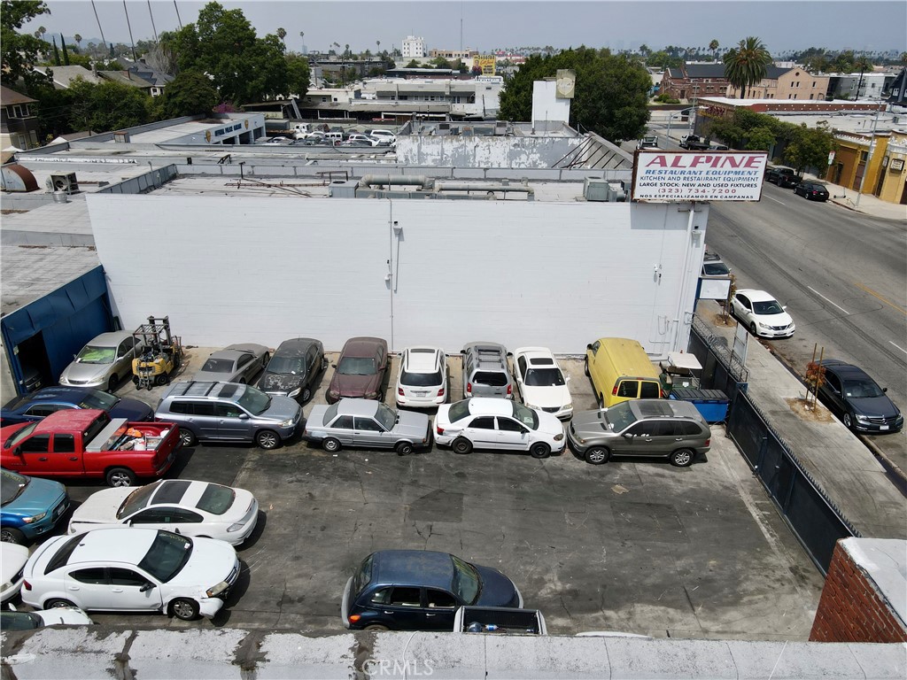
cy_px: 340
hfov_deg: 71.6
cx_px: 454
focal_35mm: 24
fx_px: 629
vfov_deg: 56.8
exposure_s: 1/1000
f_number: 2.8
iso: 100
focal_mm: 4.5
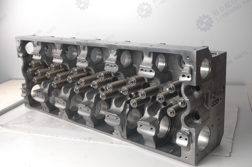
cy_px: 84
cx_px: 126
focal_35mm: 46
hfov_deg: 42.4
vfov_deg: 28.9
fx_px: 325
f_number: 5.6
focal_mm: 31
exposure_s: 1/125
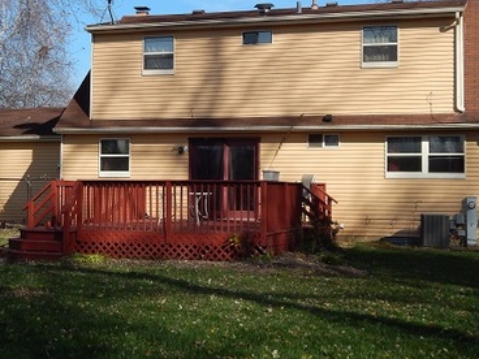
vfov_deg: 22.2
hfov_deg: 29.3
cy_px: 155
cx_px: 195
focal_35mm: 66
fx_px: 913
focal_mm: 6.8
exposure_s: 1/1000
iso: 125
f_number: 3.4
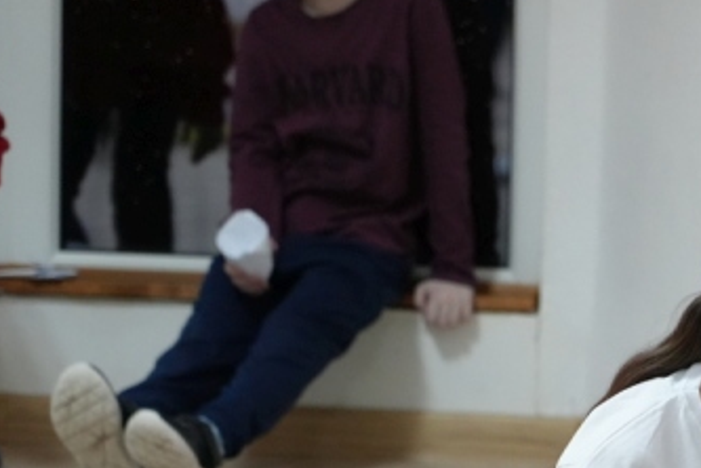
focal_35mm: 252
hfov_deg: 8.1
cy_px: 501
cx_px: 796
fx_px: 4907
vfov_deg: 5.4
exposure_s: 1/160
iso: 6400
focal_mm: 105
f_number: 4
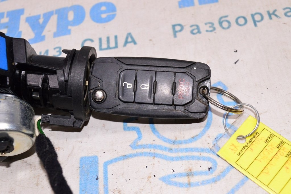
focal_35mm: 51
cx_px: 146
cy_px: 97
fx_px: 412
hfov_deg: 38.9
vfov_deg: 26.4
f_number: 8
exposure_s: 1/125
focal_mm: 34
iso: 1600
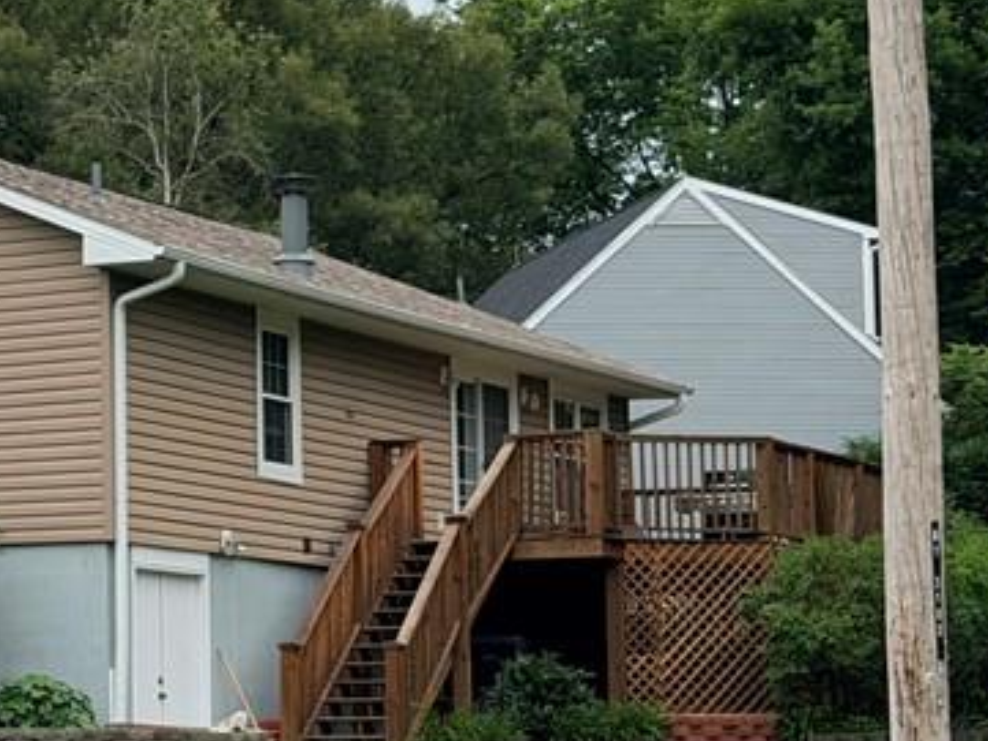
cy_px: 377
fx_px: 3883
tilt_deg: +5.4
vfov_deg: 10.9
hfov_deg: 14.1
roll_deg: +0.9
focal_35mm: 136
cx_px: -197
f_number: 1.78
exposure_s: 1/3378
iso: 64
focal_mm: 6.76
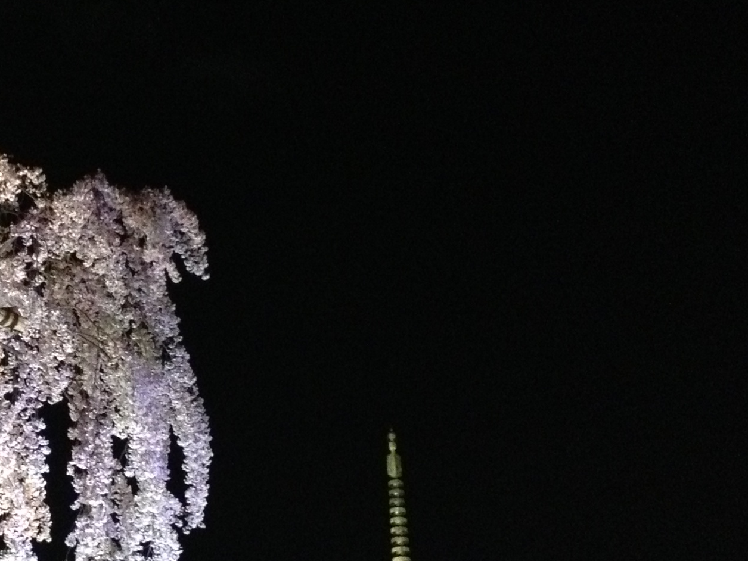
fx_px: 1967
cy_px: 394
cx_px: 64
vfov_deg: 16.2
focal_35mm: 91
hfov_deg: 21.0
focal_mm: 4.28
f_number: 2.4
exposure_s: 1/15
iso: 500
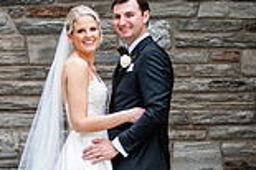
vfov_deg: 6.3
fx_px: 1549
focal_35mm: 218
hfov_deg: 9.4
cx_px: 64
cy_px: 145
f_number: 2.8
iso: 1600
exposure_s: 1/4000
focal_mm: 75
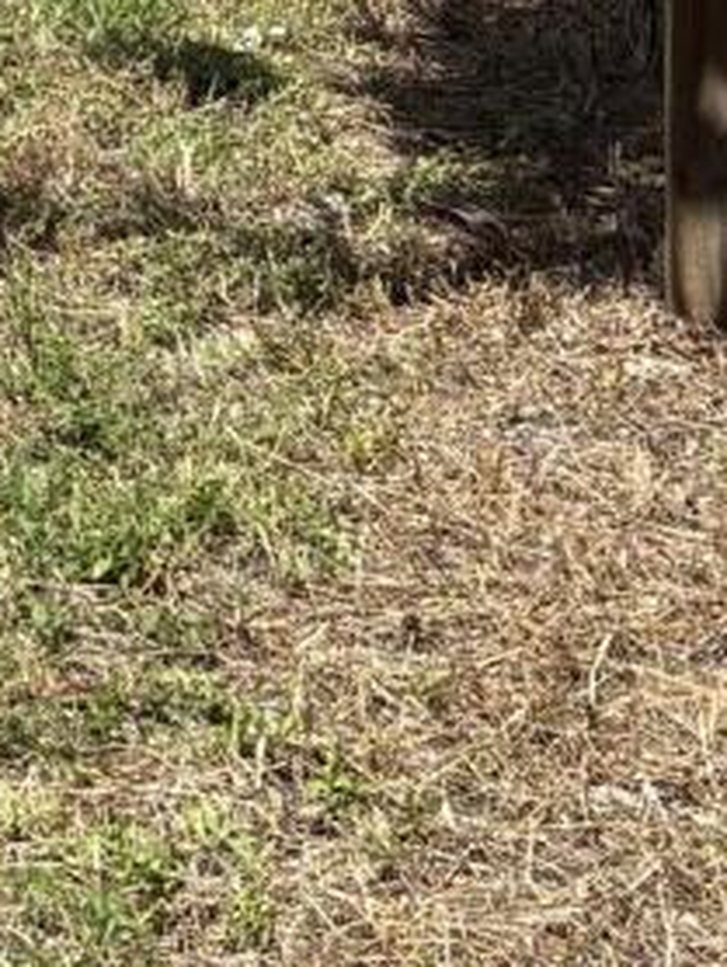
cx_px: -810
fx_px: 5228
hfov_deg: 7.6
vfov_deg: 9.8
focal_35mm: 187
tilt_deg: -0.8
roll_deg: +0.2
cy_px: -974
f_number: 1.6
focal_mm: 5.96
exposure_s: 1/3279
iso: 50
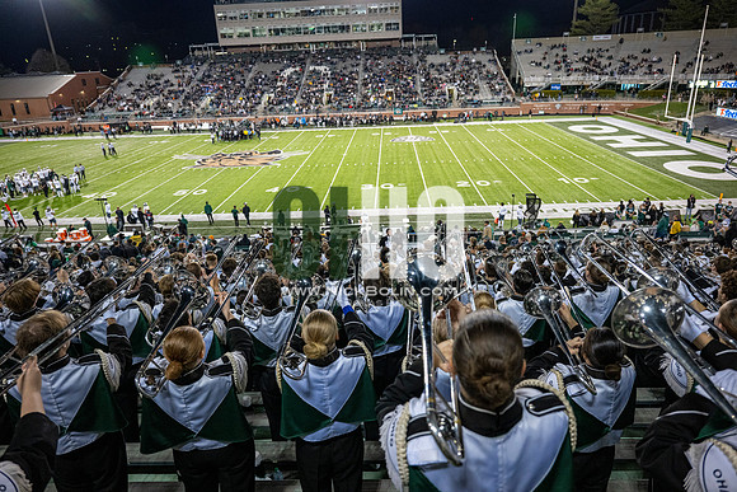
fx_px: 491
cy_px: 246
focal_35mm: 24
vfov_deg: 53.2
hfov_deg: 73.7
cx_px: 368
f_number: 3.2
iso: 2000
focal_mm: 24
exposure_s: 1/500
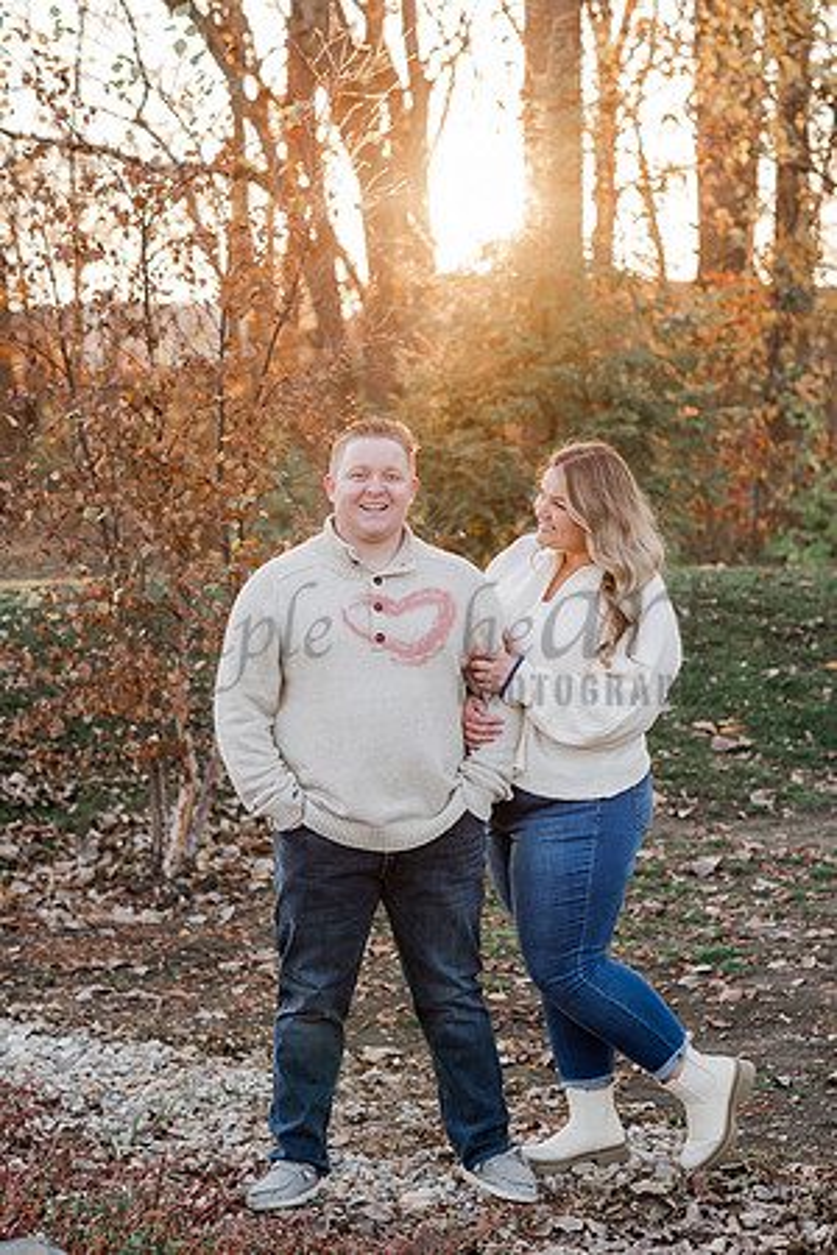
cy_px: 628
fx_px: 2964
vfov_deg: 23.9
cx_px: 418
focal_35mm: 85
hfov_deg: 16.1
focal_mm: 85
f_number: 3.5
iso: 400
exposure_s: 1/320
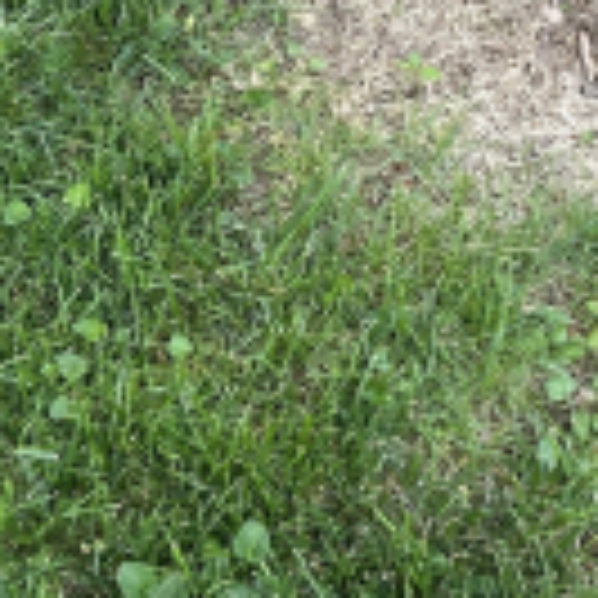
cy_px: -81
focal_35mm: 115
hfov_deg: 15.0
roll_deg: +0.6
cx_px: 510
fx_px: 2248
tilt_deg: -44.5
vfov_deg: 14.7
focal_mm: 5.7
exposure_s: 1/367
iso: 50
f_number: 1.5
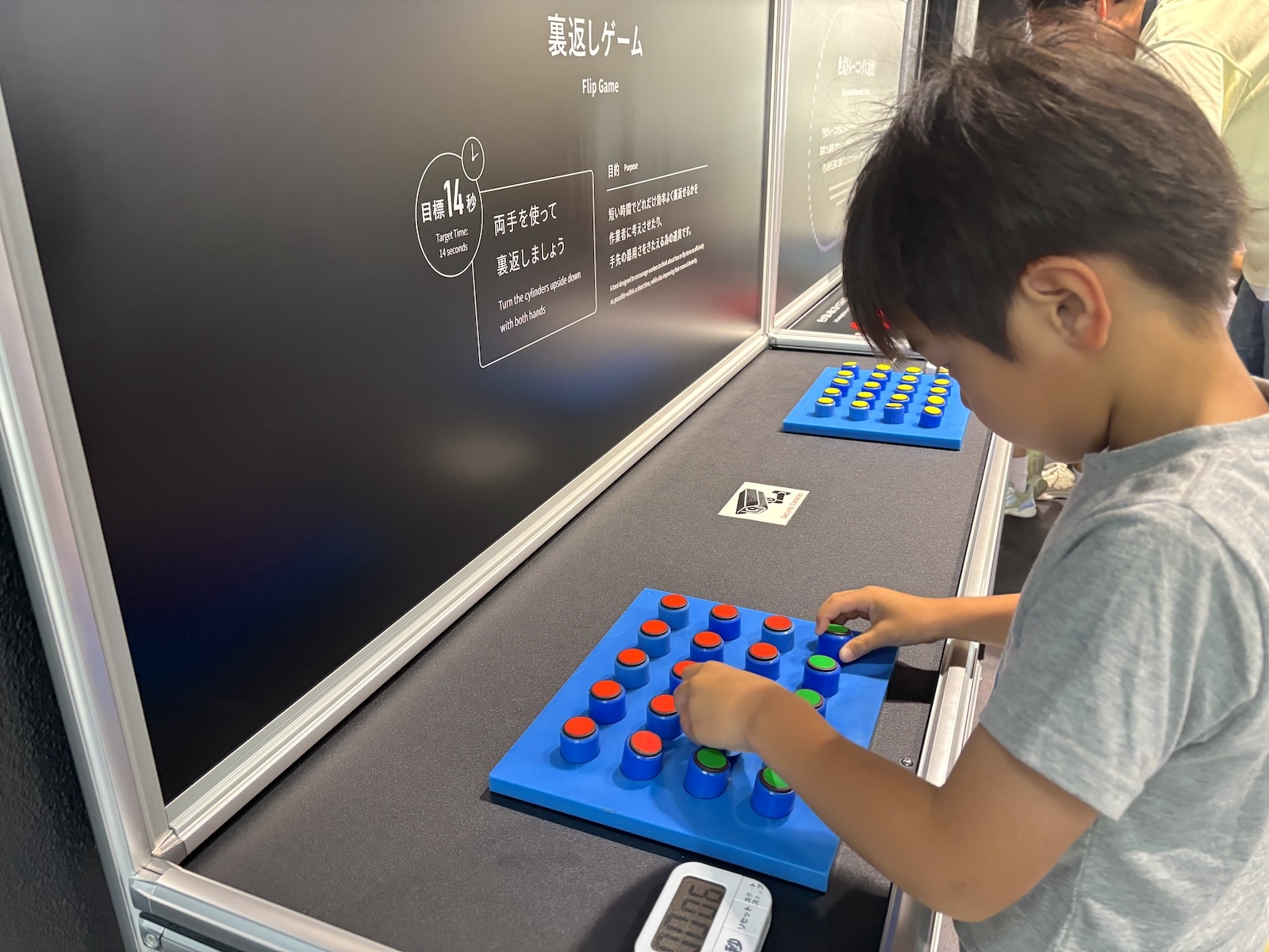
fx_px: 953
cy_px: 476
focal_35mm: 26
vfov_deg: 53.1
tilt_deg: -21.5
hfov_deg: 67.3
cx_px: 634
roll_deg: +0.7
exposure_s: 1/60
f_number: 1.6
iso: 320
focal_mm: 5.96
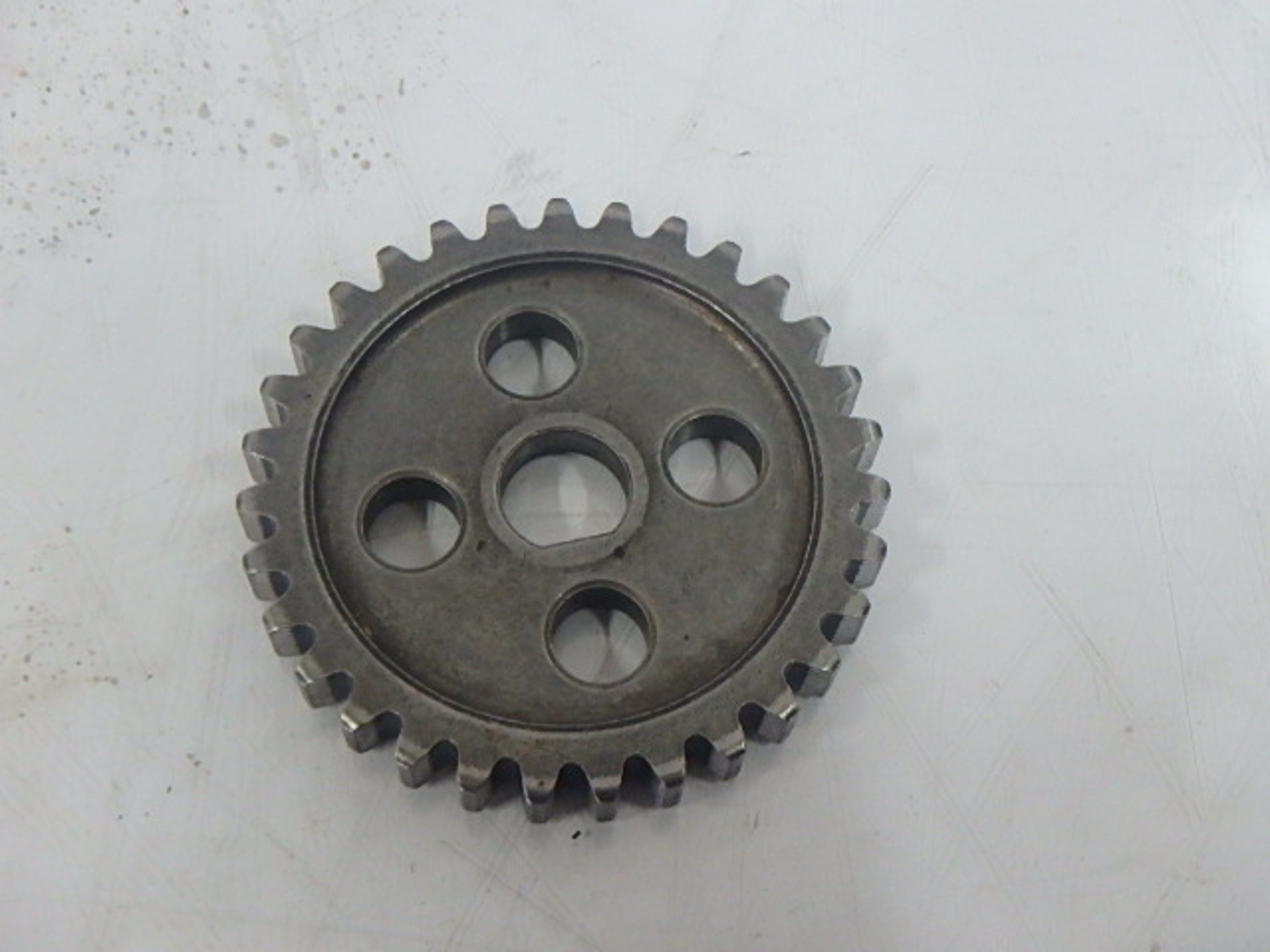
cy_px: 476
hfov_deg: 38.9
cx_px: 635
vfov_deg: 29.7
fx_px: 1798
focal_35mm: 49
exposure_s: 1/25
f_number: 5.2
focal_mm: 8.7
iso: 800
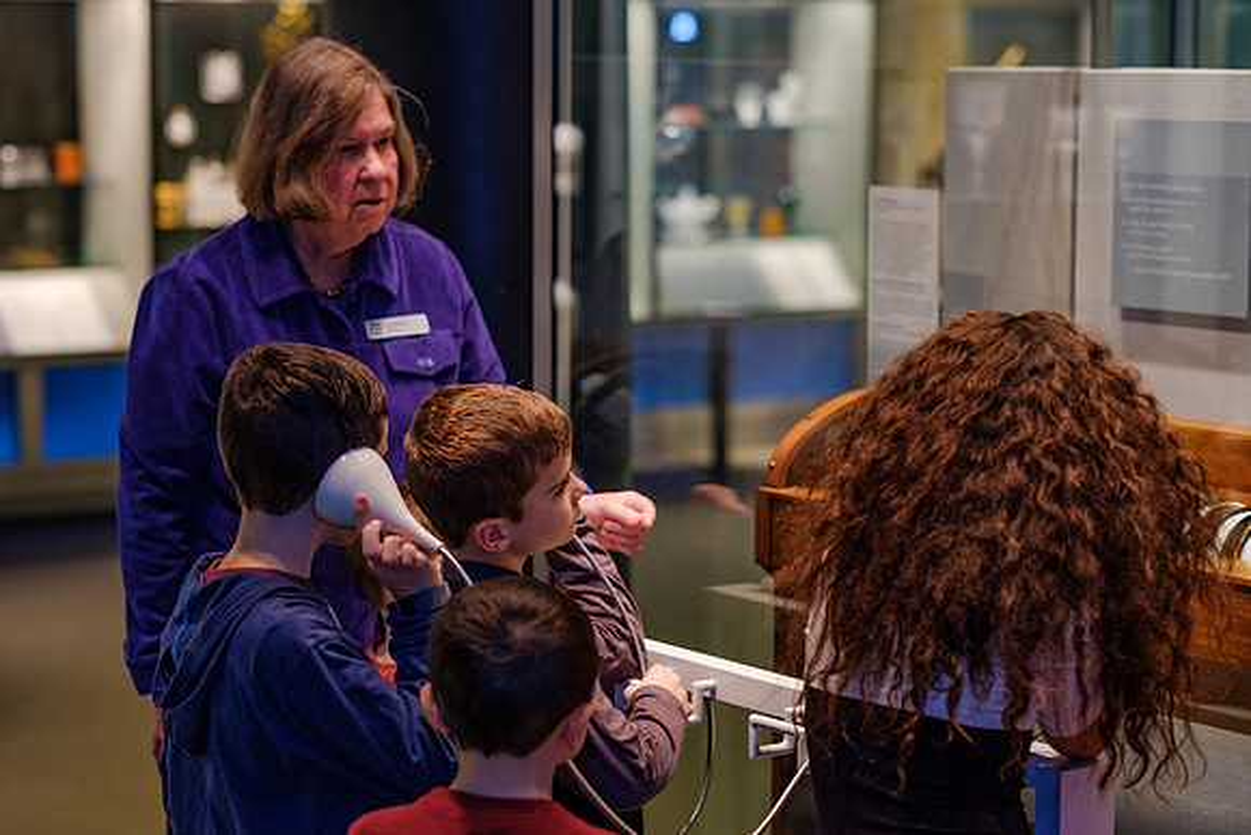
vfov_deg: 15.0
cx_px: 571
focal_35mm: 91
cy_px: 433
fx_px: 3174
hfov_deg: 22.3
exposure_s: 1/125
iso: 800
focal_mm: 56
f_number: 2
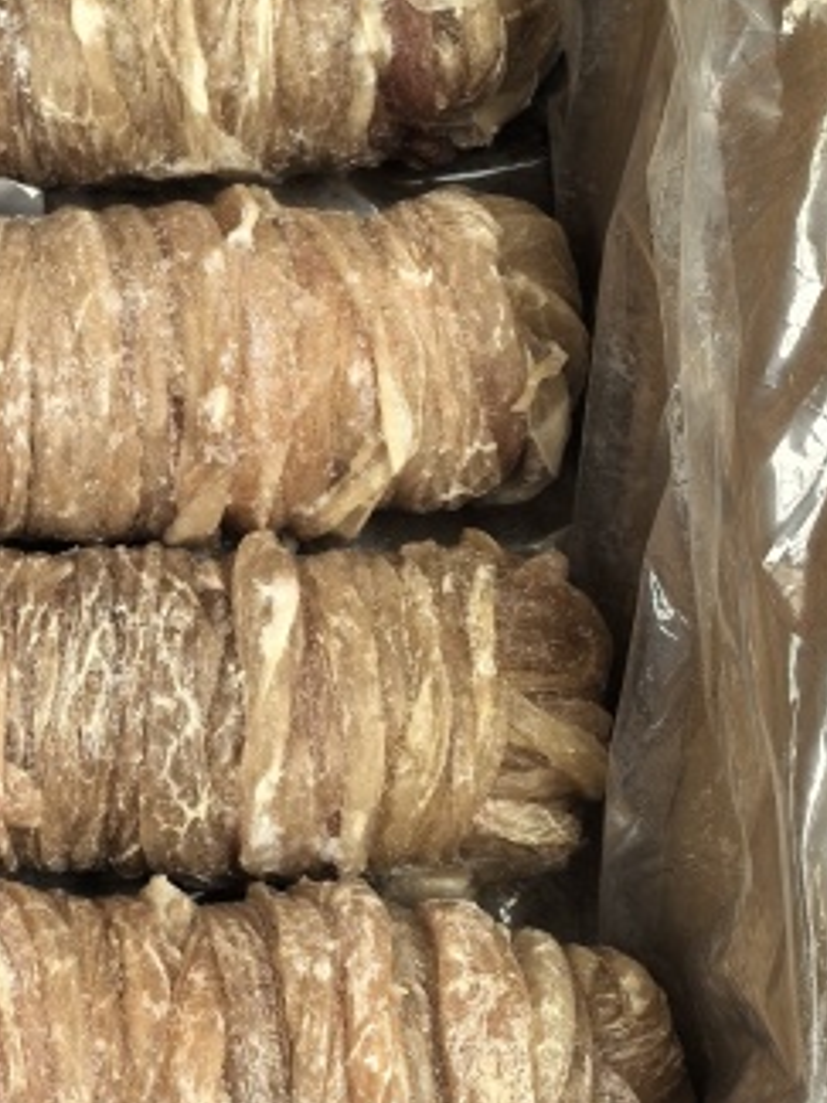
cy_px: 461
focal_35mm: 89
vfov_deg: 22.0
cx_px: -351
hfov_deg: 15.5
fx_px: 2835
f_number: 2
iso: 50
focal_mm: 5.75
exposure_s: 1/140
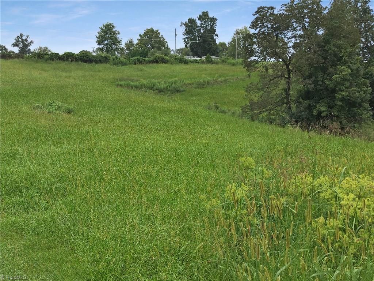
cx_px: 187
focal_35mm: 31
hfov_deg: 58.4
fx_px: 335
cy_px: 140
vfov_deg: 45.4
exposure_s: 1/586
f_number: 2.4
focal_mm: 3.3
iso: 25
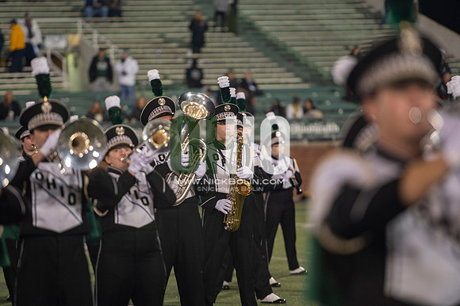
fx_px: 2554
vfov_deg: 6.9
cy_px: 153
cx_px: 230
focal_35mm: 200
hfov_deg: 10.3
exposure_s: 1/500
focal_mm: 200
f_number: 2.8
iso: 1000
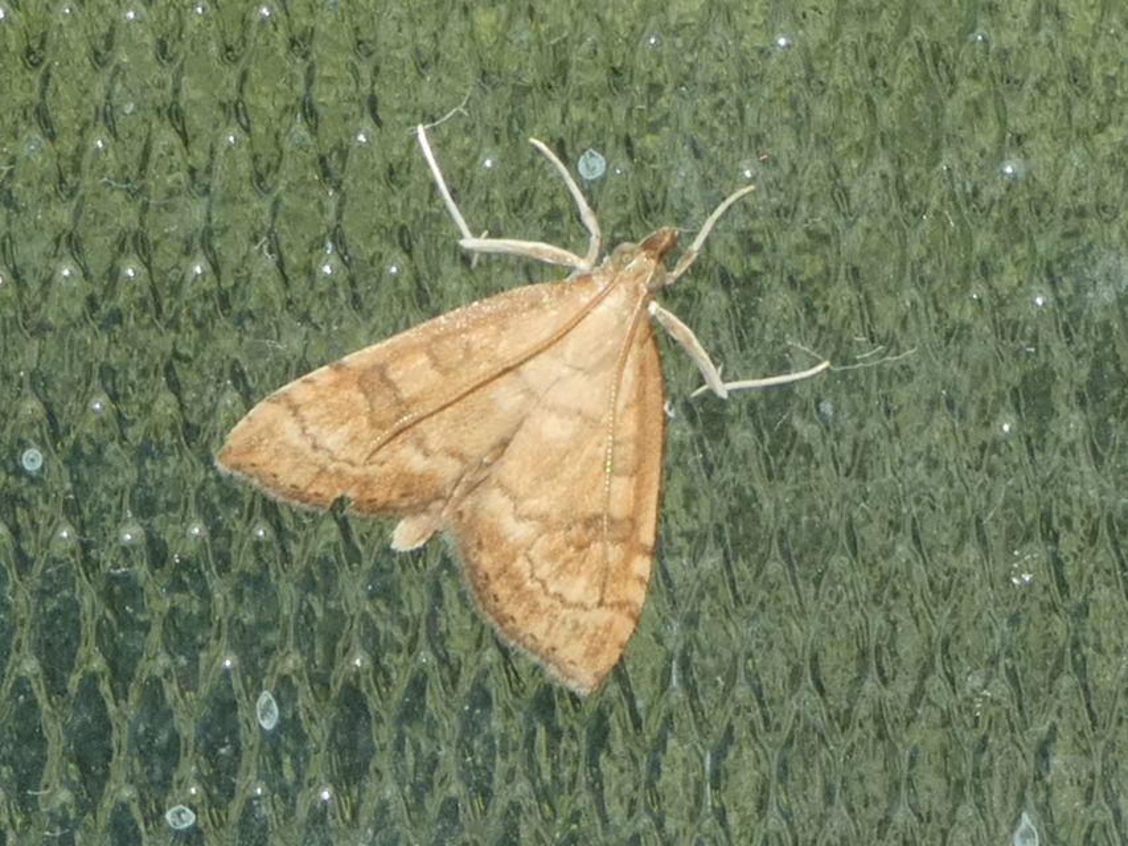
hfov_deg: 12.8
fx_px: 5019
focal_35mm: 154
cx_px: 564
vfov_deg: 9.6
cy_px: 423
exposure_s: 1/60
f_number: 5.4
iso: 80
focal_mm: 27.5
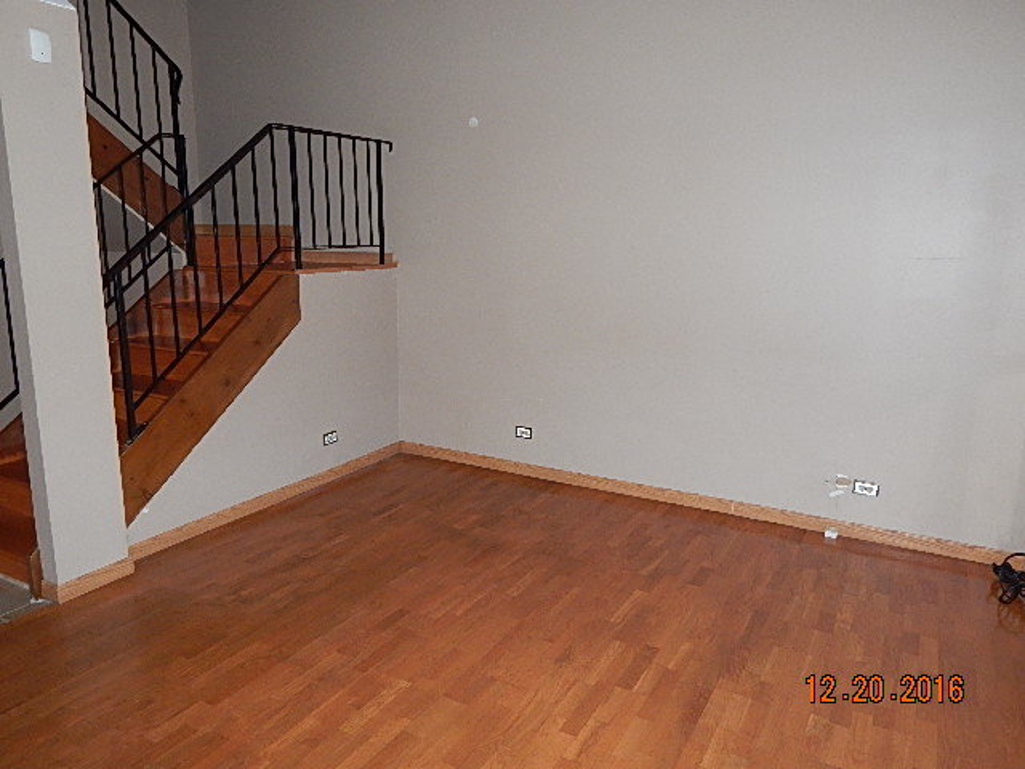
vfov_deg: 54.9
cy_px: 384
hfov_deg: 69.4
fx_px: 740
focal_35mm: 25
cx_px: 512
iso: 400
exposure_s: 1/30
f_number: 3.1
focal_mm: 4.5
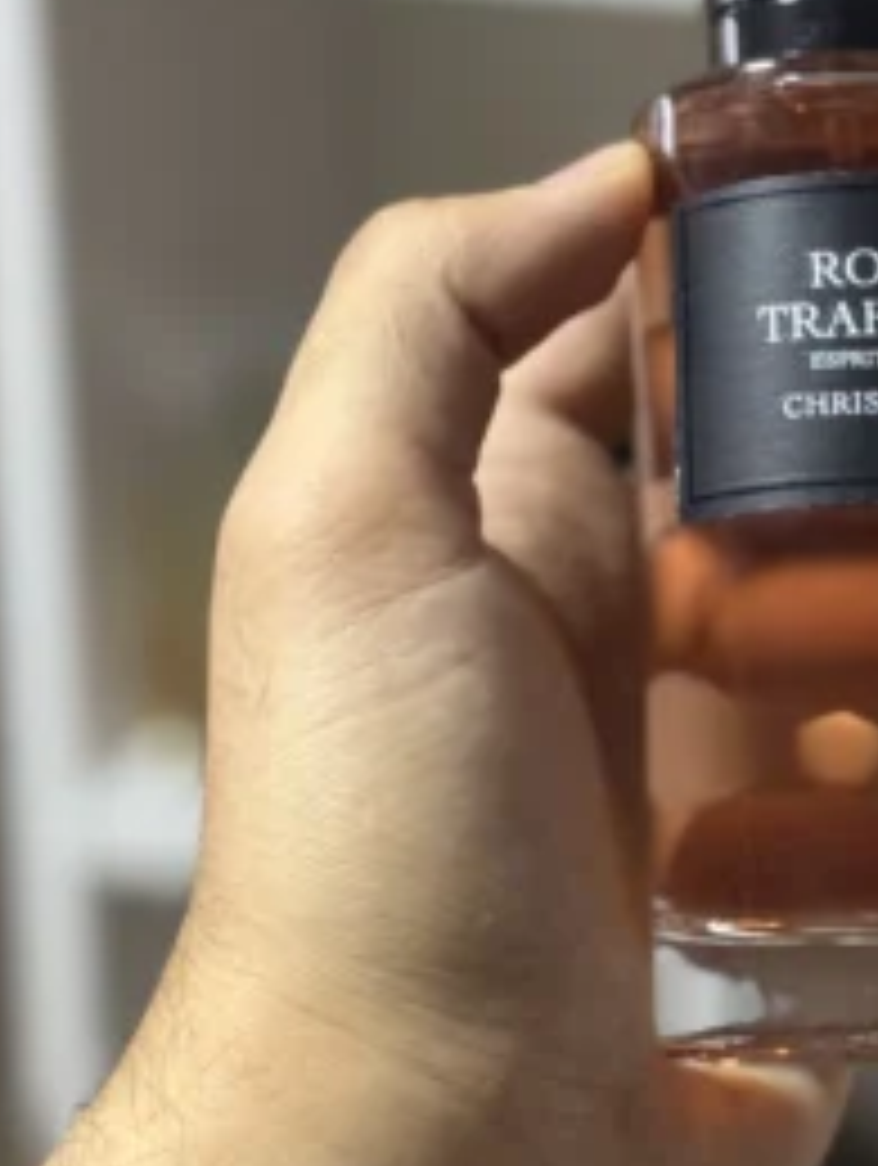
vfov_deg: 18.5
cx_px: 878
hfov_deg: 13.8
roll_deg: -2.1
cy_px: 524
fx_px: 3576
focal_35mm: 106
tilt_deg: -19.0
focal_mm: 6.76
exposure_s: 1/50
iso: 200
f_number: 1.78
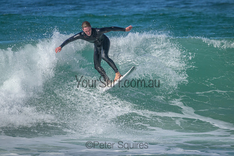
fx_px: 5201
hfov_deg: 2.6
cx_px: 117
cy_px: 78
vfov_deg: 1.7
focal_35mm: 800
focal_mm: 800
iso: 2500
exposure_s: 1/2000
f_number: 11
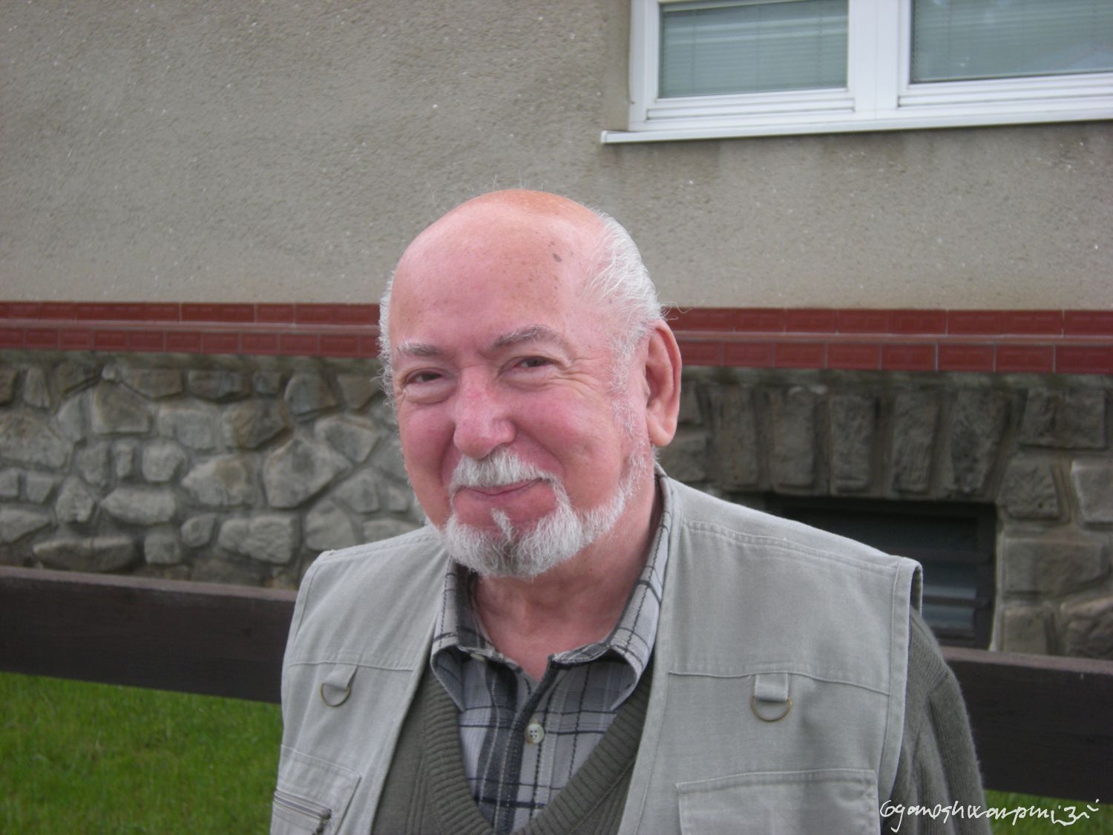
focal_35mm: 61
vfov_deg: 24.0
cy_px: 418
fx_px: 1961
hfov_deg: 31.7
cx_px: 556
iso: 86
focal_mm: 10.1
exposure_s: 1/130
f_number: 4.1
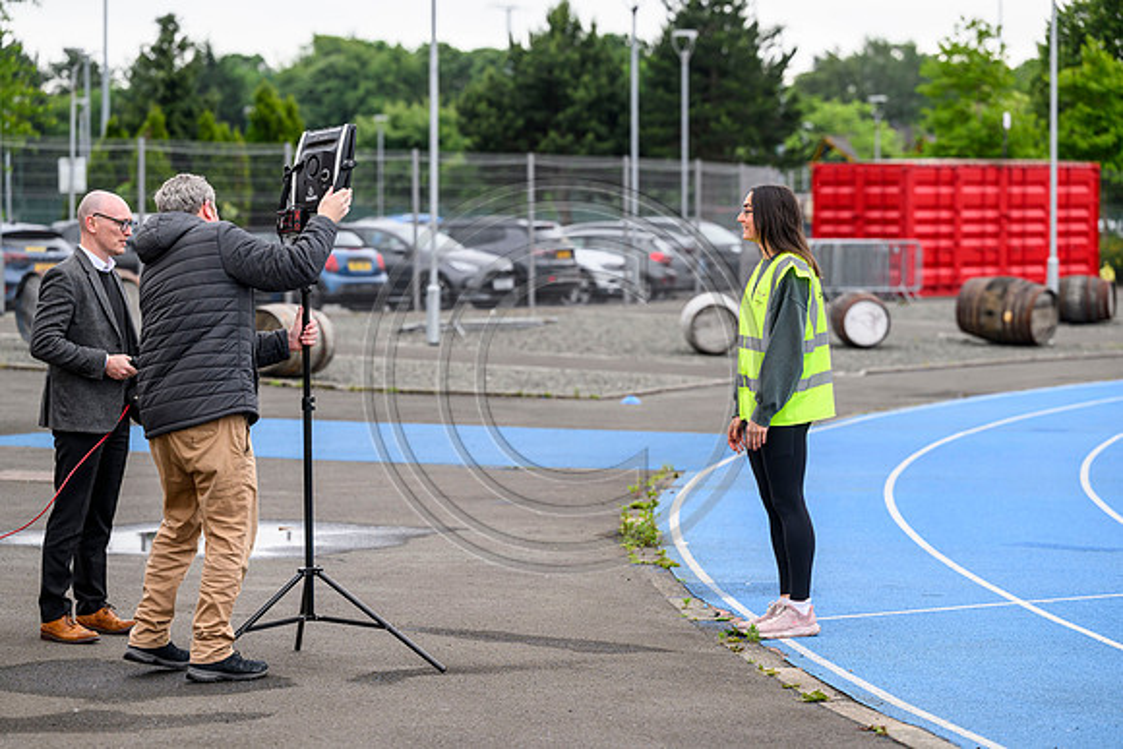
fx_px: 3900
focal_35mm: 125
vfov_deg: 11.0
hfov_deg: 16.4
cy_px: 374
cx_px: 562
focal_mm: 125
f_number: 4
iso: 500
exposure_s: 1/500
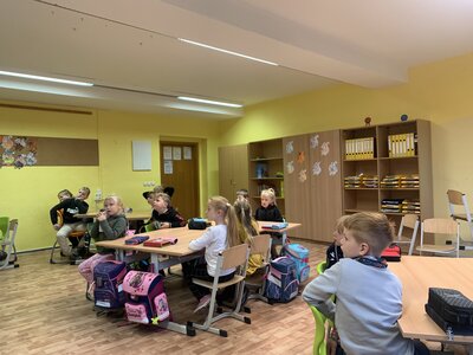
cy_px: 178
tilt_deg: +0.3
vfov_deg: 53.1
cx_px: 236
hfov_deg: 67.3
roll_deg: +1.0
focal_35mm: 26
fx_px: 355
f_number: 1.8
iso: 125
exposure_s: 1/60
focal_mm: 4.25
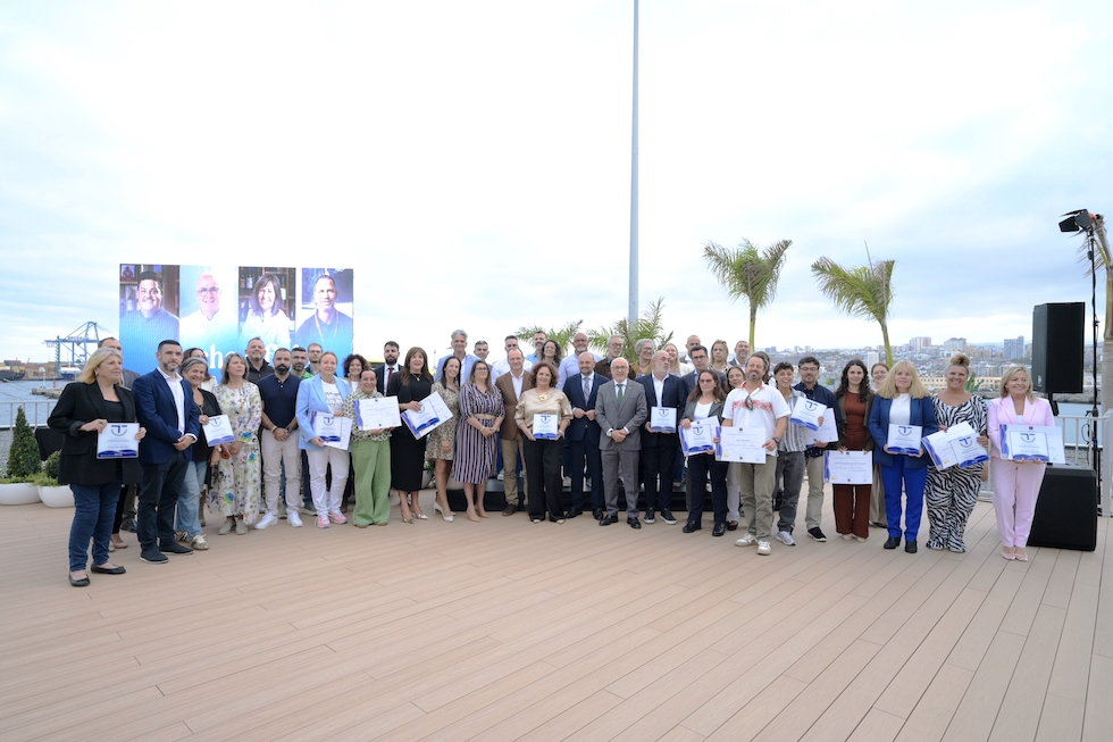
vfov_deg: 63.2
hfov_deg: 85.4
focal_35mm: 20
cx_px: 556
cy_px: 371
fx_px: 603
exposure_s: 1/320
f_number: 5.6
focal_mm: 19.5
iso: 500
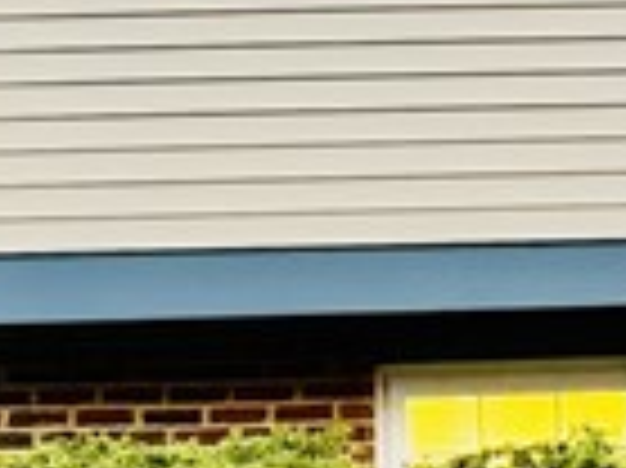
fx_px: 3198
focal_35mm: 177
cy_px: 238
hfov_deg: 9.5
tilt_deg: +1.1
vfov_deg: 8.4
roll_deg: +2.1
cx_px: 1666
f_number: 1.78
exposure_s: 1/40
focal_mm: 6.76
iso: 640
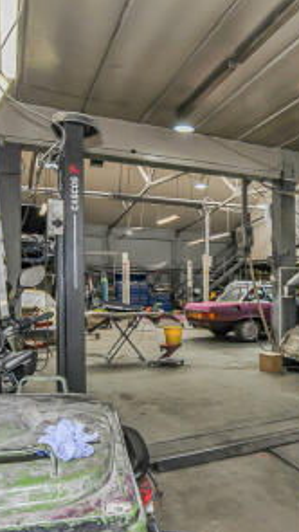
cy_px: 253
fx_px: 392
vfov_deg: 68.2
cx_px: 234
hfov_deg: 40.2
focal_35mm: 28
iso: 200
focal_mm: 11
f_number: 8
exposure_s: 1/50
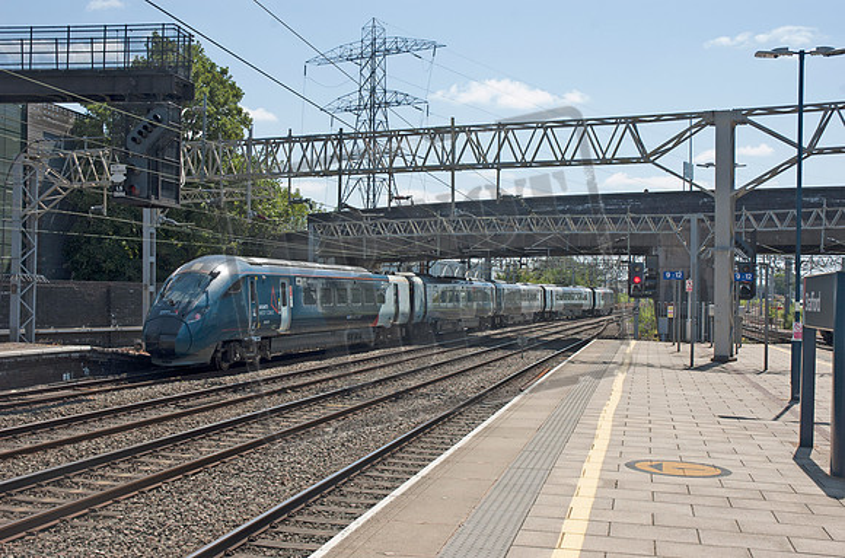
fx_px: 1018
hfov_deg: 45.1
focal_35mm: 44
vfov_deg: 30.7
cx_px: 422
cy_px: 279
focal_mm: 29
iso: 200
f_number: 8
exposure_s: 1/250
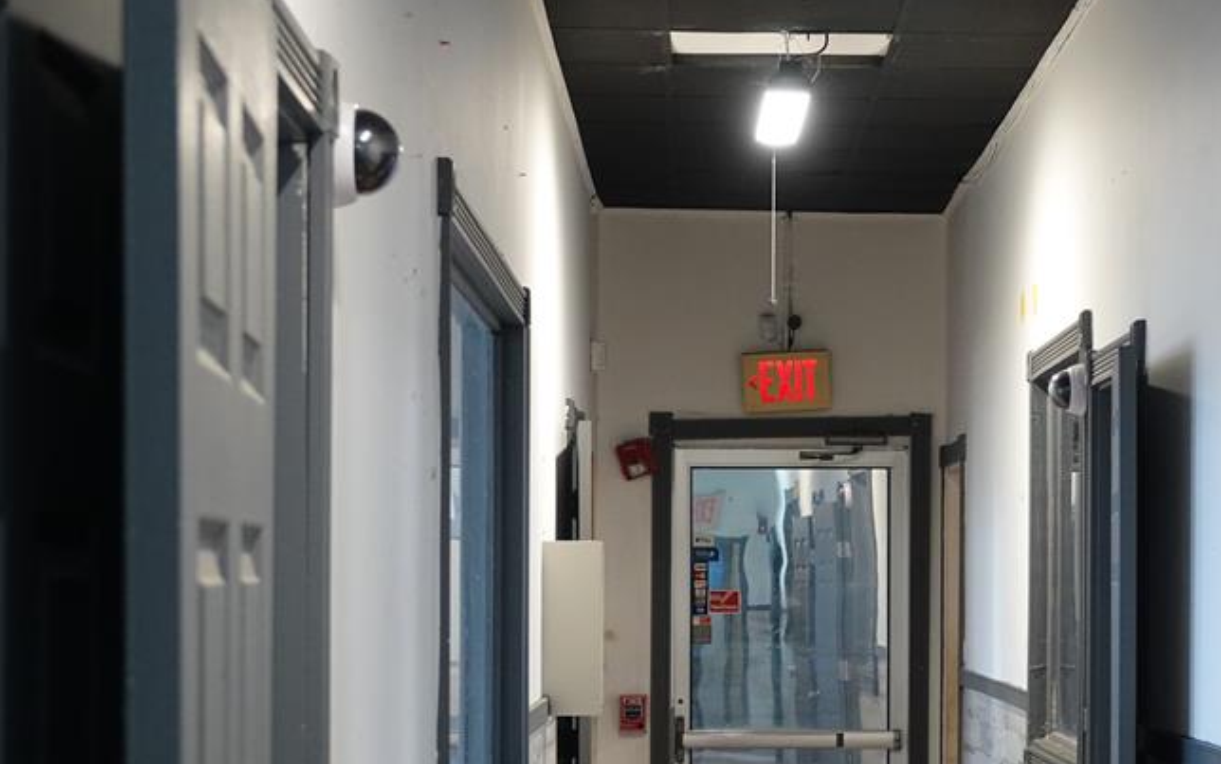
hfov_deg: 20.3
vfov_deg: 12.8
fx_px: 3395
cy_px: 628
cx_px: 863
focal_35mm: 102
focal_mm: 23.09
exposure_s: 1/50
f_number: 3.5
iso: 800
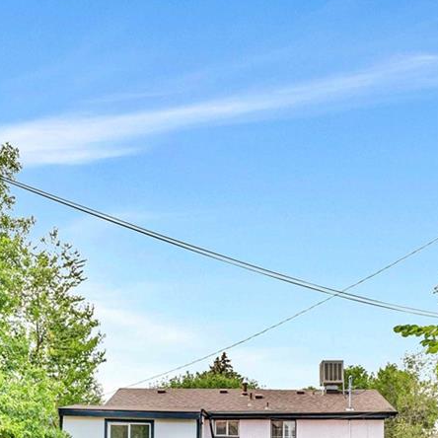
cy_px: 510
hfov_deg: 34.6
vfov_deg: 30.2
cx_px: 248
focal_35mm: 49
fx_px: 701
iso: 100
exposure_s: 1/200
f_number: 10
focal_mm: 16
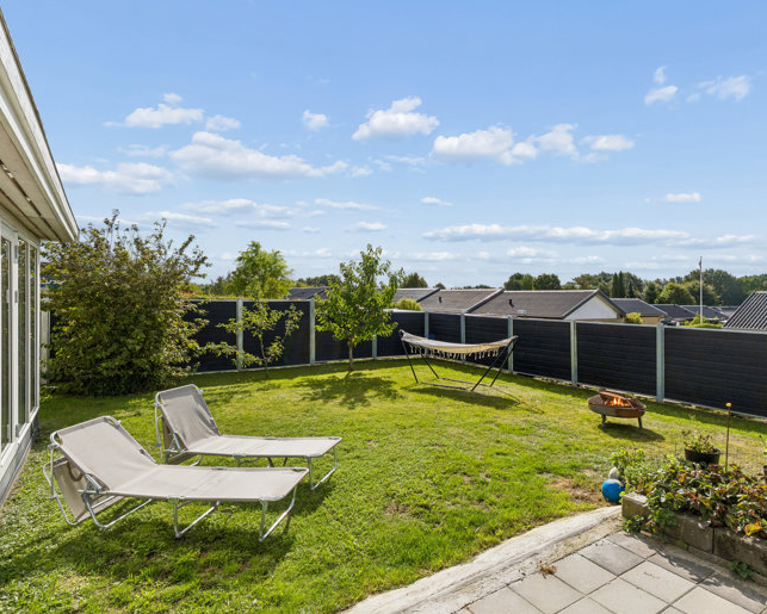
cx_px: 427
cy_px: 297
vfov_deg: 65.6
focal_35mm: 21
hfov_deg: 77.3
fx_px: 477
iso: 250
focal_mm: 12
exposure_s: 1/1250
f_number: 8
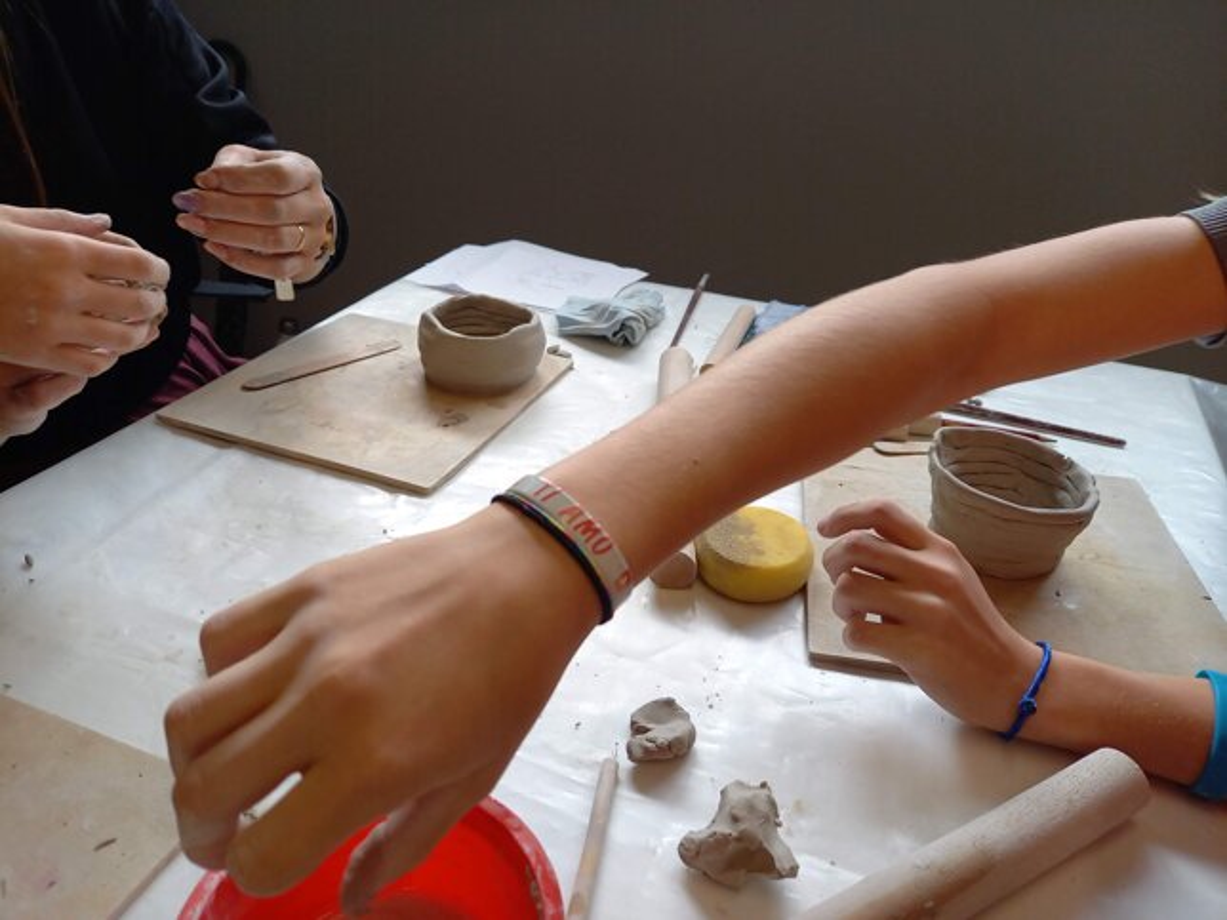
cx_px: 614
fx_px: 886
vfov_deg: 54.9
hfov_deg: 69.4
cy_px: 460
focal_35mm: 25
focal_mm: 4.65
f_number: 1.8
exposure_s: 1/100
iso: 100
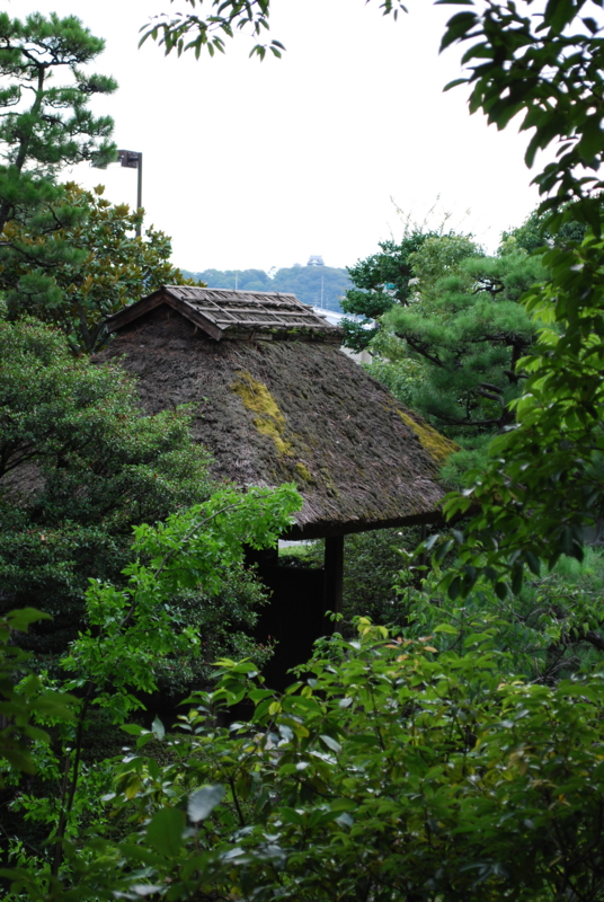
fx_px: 2069
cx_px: 302
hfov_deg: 16.6
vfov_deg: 24.6
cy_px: 451
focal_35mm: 82
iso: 200
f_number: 5.6
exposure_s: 1/50
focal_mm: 55
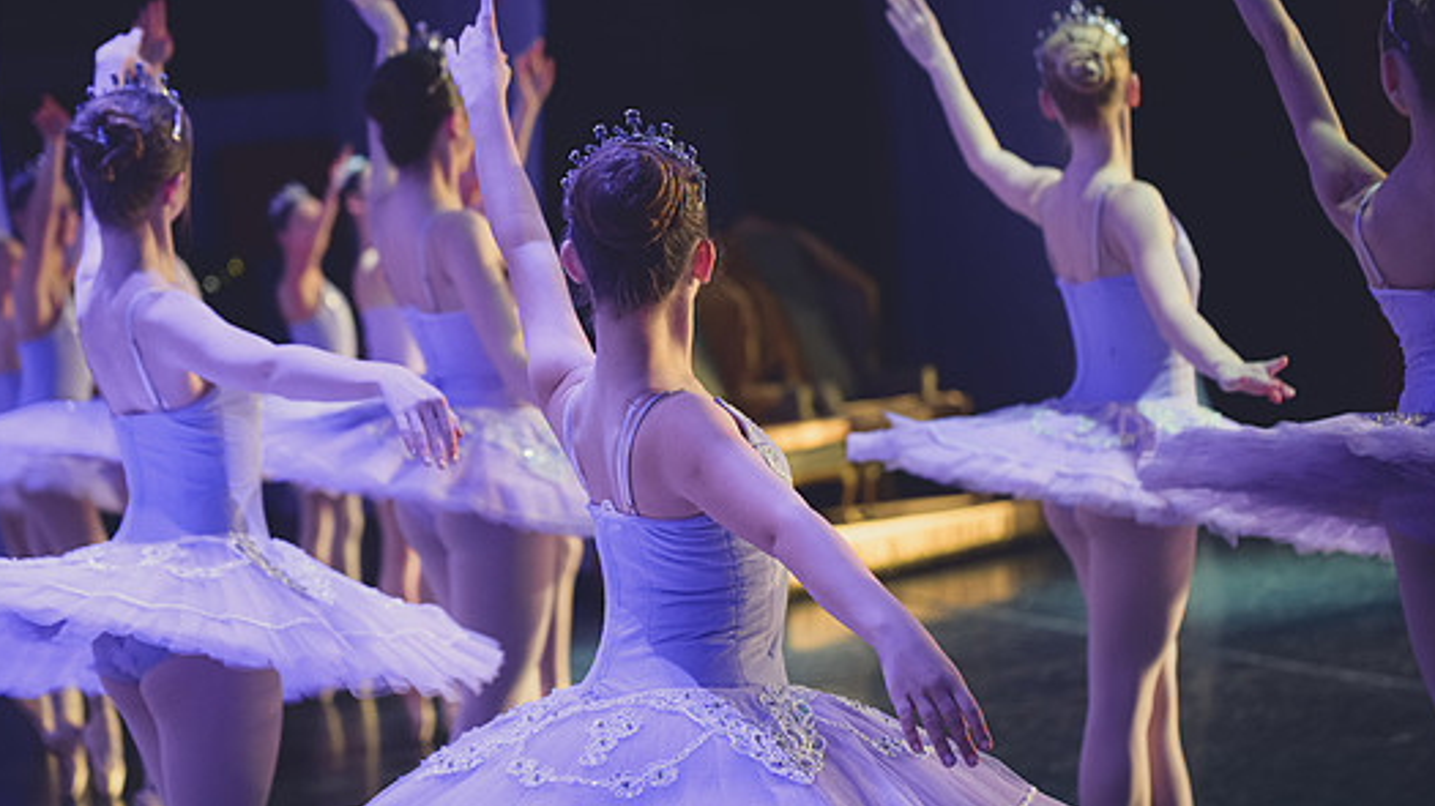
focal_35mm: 81
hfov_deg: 26.2
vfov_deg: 14.9
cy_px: 351
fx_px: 3081
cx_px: 711
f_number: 2.8
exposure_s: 1/320
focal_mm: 70
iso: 4000
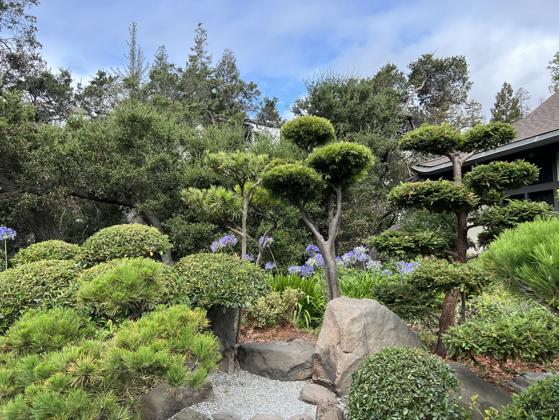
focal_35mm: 26
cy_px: 210
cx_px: 280
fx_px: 420
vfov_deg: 53.1
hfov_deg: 67.3
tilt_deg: +4.8
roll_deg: +0.8
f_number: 1.5
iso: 50
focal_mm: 5.7
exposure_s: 1/1124
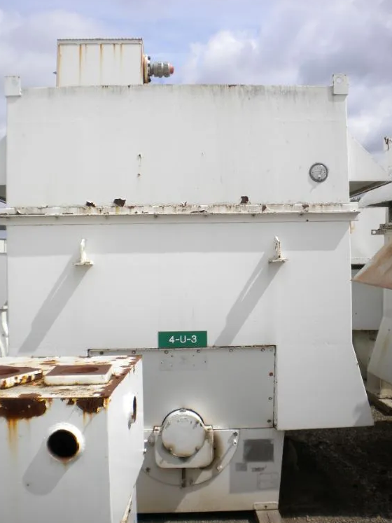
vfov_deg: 51.4
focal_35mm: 36
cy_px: 263
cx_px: 195
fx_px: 544
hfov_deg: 39.6
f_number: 4.6
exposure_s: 1/1000
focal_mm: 6.3
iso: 80
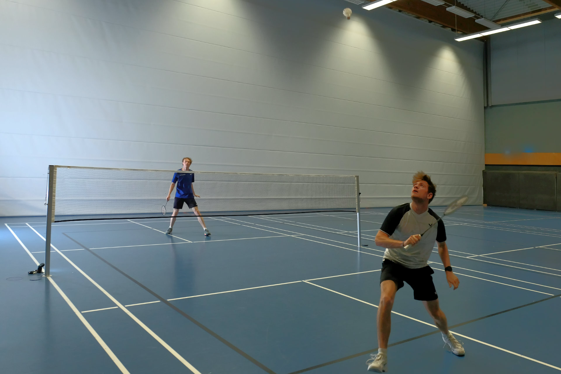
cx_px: 280
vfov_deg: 49.6
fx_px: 405
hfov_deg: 69.4
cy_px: 187
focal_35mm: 26
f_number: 4
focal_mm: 17.6
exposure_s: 1/250
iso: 800
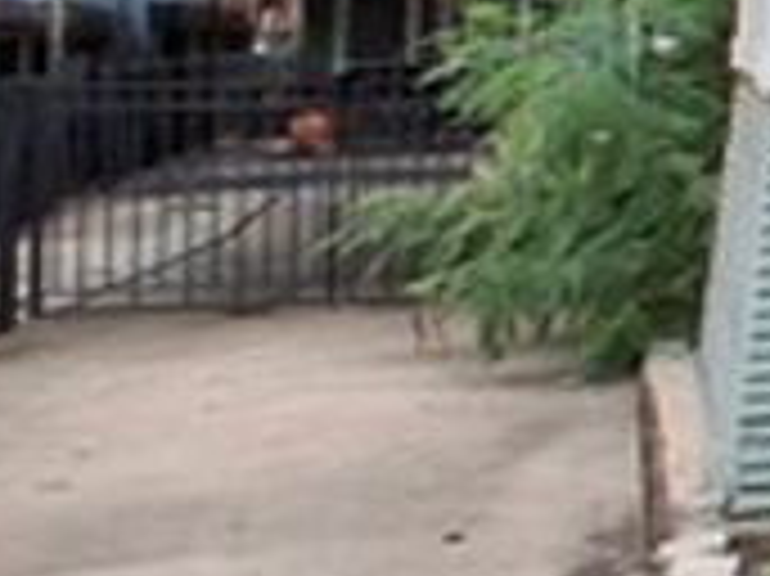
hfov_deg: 15.1
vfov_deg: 13.8
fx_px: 2267
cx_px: 1594
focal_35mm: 102
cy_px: -216
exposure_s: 1/512
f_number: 2.2
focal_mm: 1.4
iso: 50
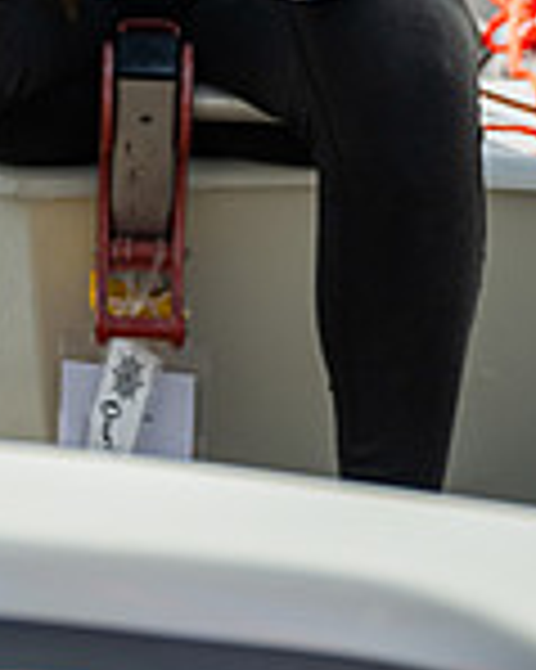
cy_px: -324
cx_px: 117
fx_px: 13538
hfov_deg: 2.3
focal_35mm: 682
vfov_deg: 2.8
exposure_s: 1/1000
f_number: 8
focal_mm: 240
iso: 250
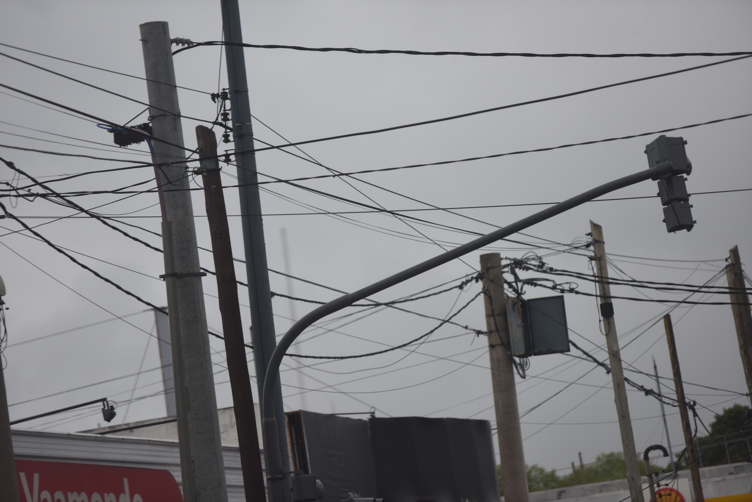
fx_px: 3761
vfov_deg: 7.6
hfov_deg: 11.4
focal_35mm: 180
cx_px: 376
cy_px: 251
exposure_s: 1/3200
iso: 800
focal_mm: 180
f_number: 2.8
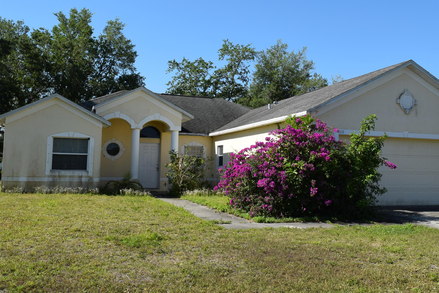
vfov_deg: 32.6
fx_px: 500
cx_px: 258
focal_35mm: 41
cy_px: 128
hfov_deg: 47.2
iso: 200
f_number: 10
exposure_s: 1/400
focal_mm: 20
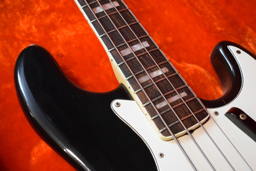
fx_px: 373
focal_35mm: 52
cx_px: 128
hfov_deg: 37.9
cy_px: 86
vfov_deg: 25.8
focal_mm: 35
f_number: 4.5
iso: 4000
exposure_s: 1/60
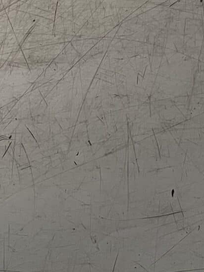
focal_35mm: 97
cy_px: -231
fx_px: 762
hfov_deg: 14.8
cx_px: 242
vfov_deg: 16.6
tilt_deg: -77.7
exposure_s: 1/50
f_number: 1.6
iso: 125
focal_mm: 5.1
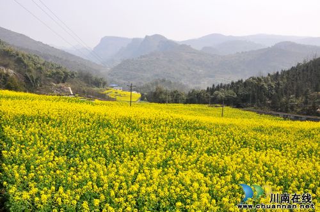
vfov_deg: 31.8
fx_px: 373
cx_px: 160
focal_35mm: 42
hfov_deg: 46.5
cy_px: 106
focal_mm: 28
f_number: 14
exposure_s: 1/200
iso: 200
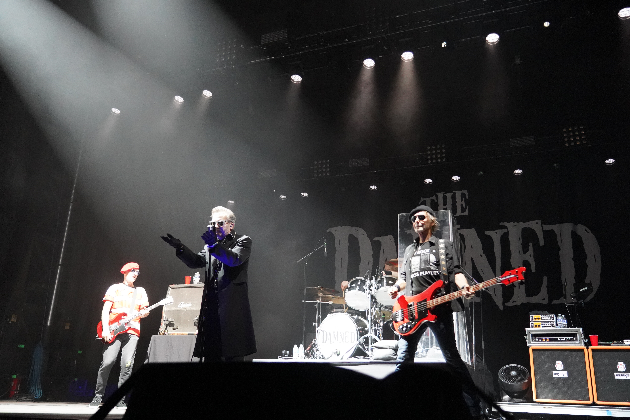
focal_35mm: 31
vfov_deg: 42.3
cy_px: 210
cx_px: 315
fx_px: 542
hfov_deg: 60.3
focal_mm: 31
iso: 12800
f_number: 4
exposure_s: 1/160
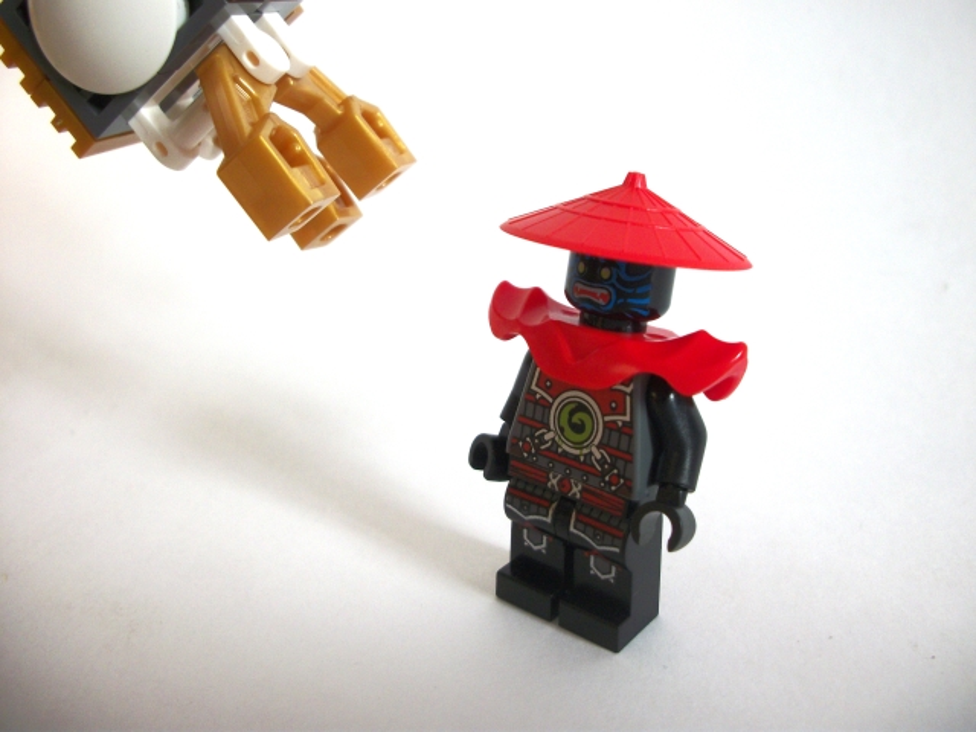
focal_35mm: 35
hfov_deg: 52.6
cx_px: 488
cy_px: 366
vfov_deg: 40.7
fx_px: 987
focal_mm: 6.3
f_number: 3.1
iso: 160
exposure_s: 1/20
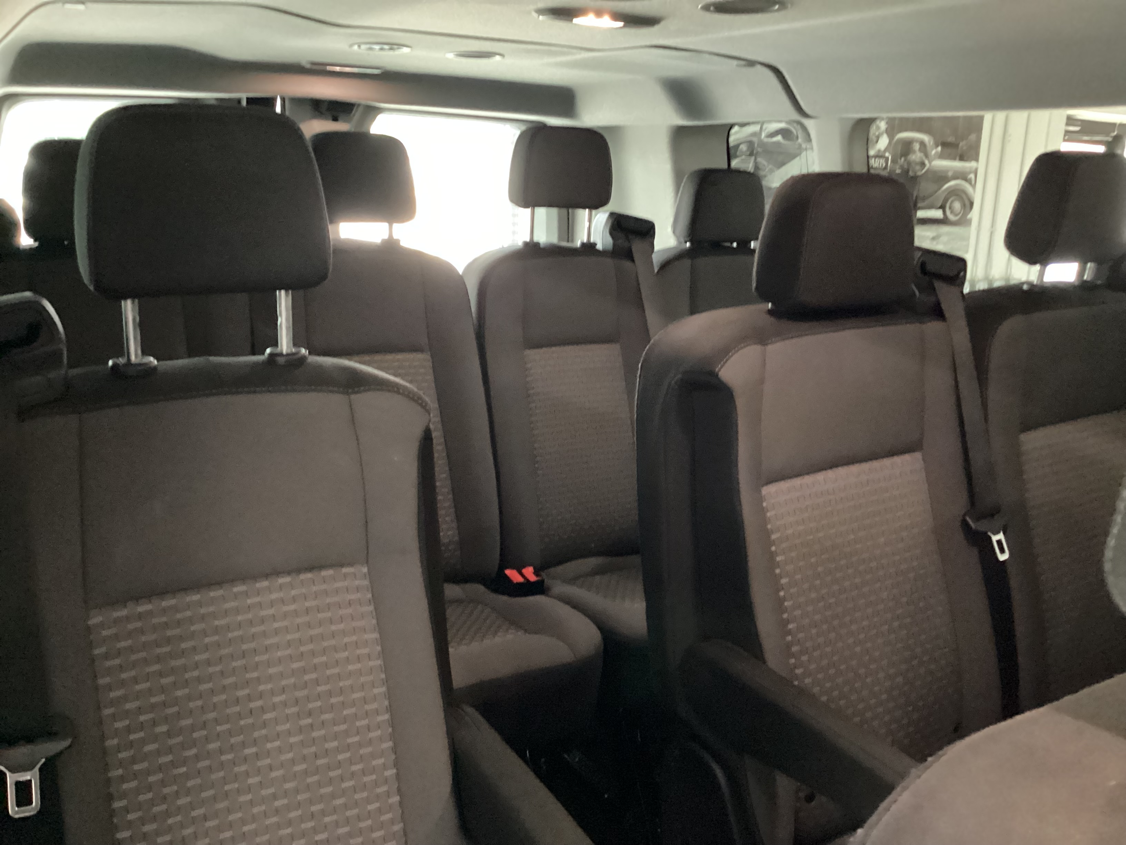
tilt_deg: -14.8
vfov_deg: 45.4
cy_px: 422
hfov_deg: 58.4
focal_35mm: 31
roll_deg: -1.7
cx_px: 563
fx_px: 1008
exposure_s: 1/17
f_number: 2.4
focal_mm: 3.3
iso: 800
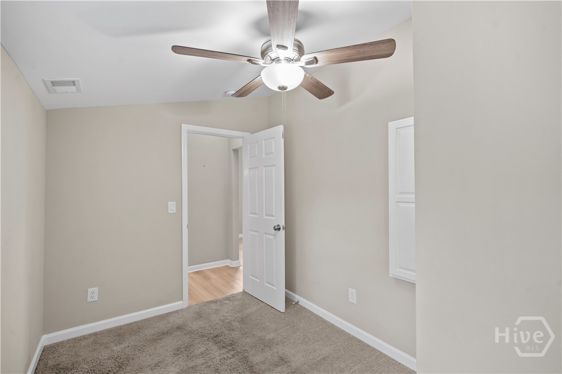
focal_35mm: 16
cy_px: 187
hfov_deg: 96.7
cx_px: 281
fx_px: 250
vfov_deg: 73.7
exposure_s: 1/30
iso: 4000
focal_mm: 16
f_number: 8
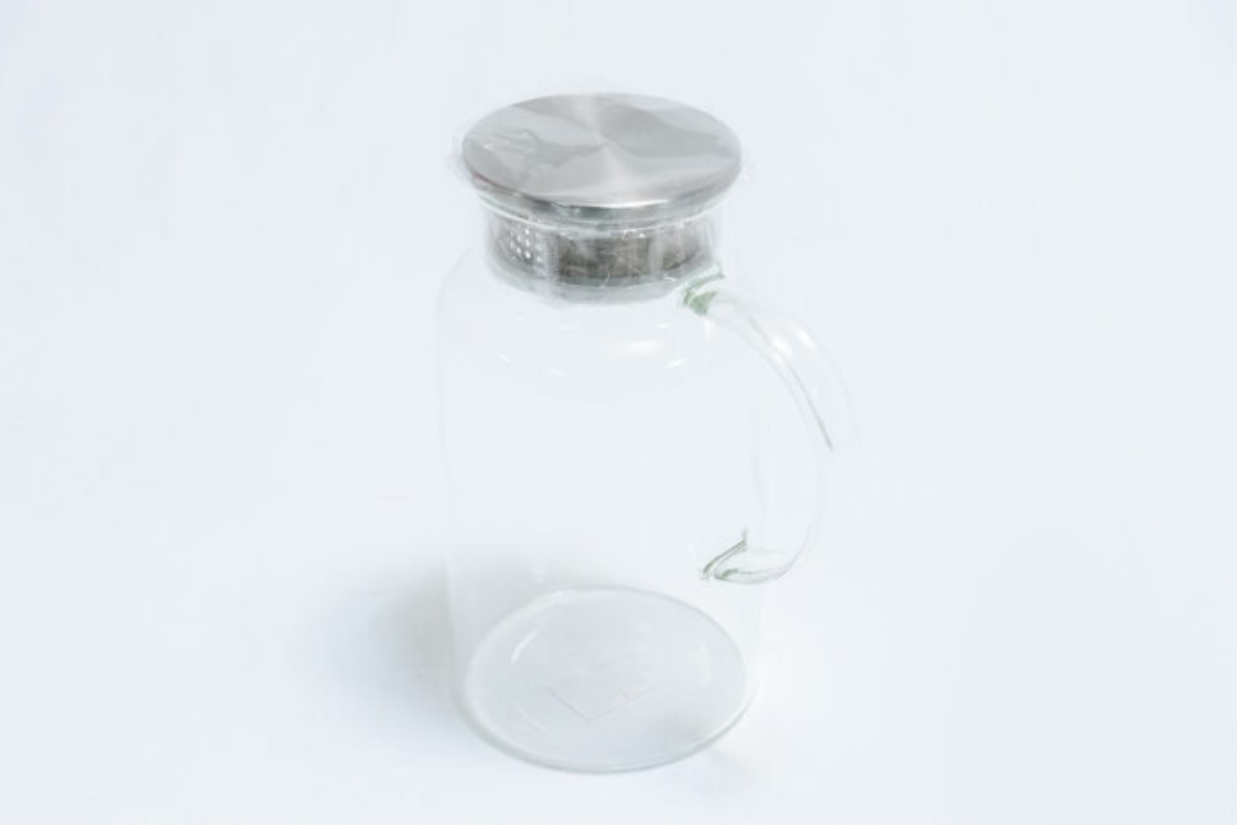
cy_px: 412
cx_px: 618
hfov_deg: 33.4
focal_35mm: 60
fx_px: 2062
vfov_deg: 22.6
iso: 2500
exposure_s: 1/125
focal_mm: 40
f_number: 10
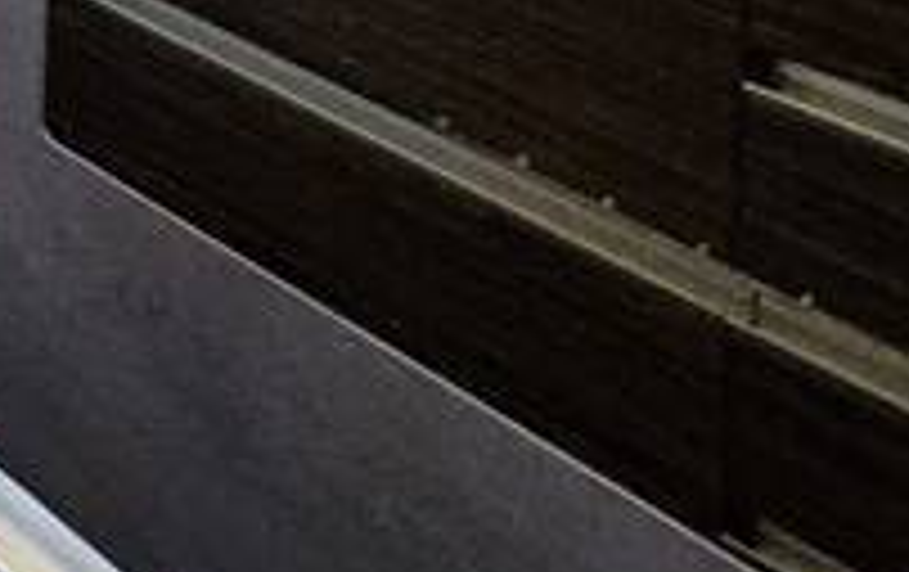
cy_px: -748
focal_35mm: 98
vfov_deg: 11.4
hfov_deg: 13.4
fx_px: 2432
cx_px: -1431
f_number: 2.2
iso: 320
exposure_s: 1/60
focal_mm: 2.2
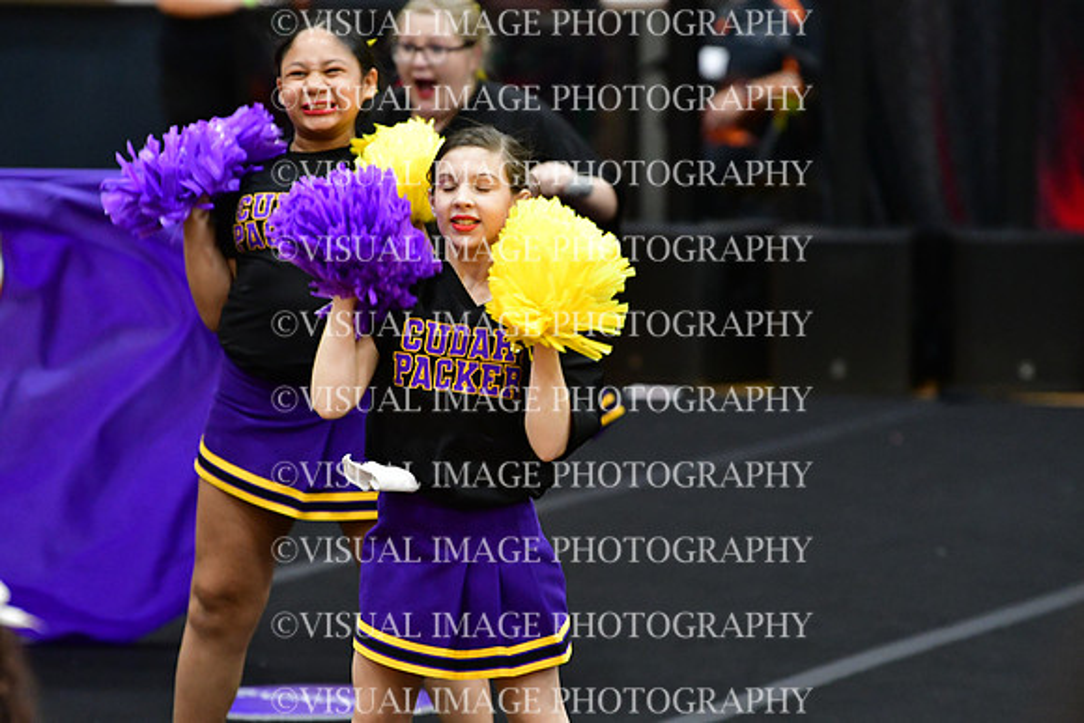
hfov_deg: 6.9
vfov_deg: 4.6
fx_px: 9035
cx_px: 542
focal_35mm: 300
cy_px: 362
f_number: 3.5
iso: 5000
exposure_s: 1/500
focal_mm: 200
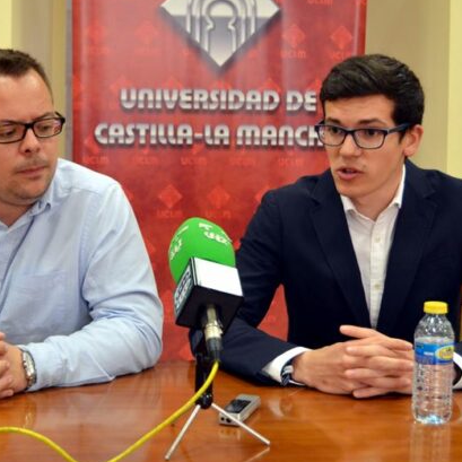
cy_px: 214
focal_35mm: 65
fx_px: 981
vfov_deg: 26.5
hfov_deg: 26.4
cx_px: 166
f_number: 4.5
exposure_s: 1/60
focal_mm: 30
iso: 800
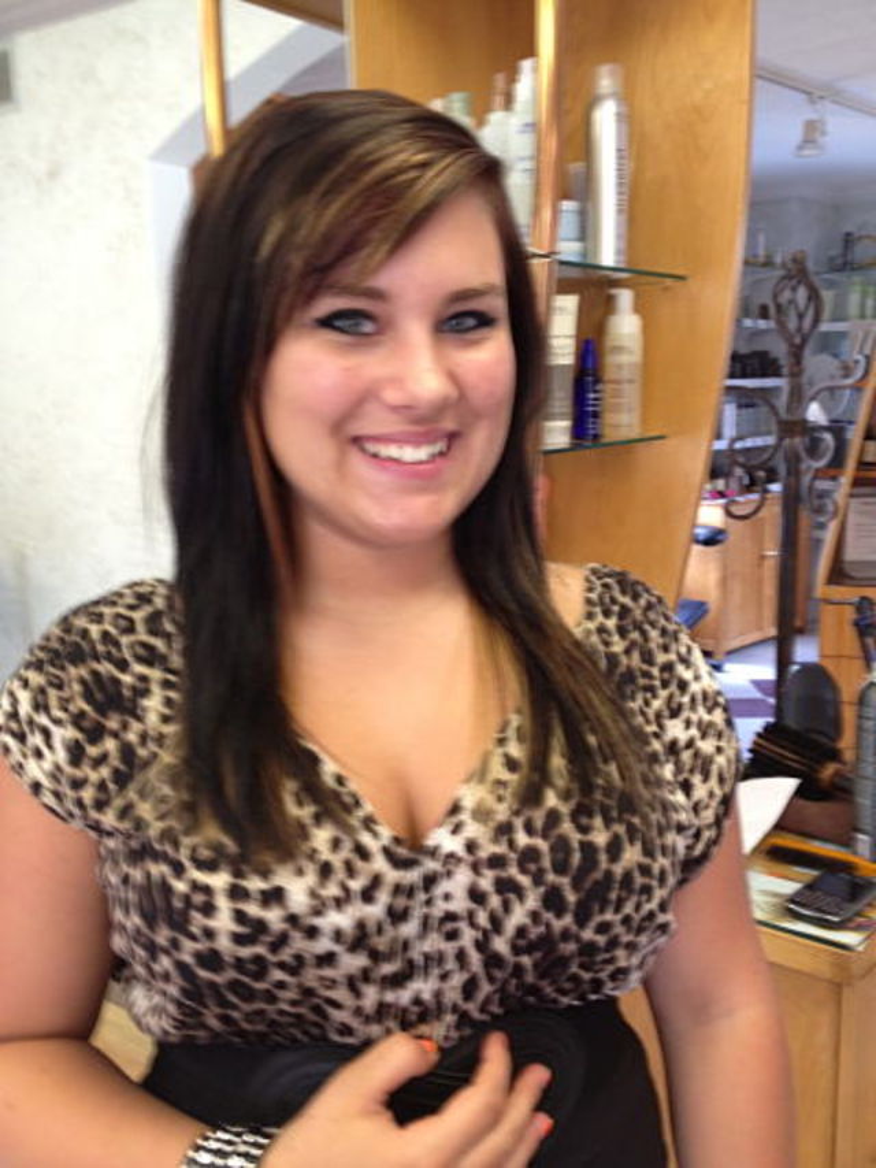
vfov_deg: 52.6
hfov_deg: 40.7
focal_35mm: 35
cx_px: 438
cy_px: 584
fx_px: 1181
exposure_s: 1/20
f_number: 2.4
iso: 125
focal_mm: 4.28
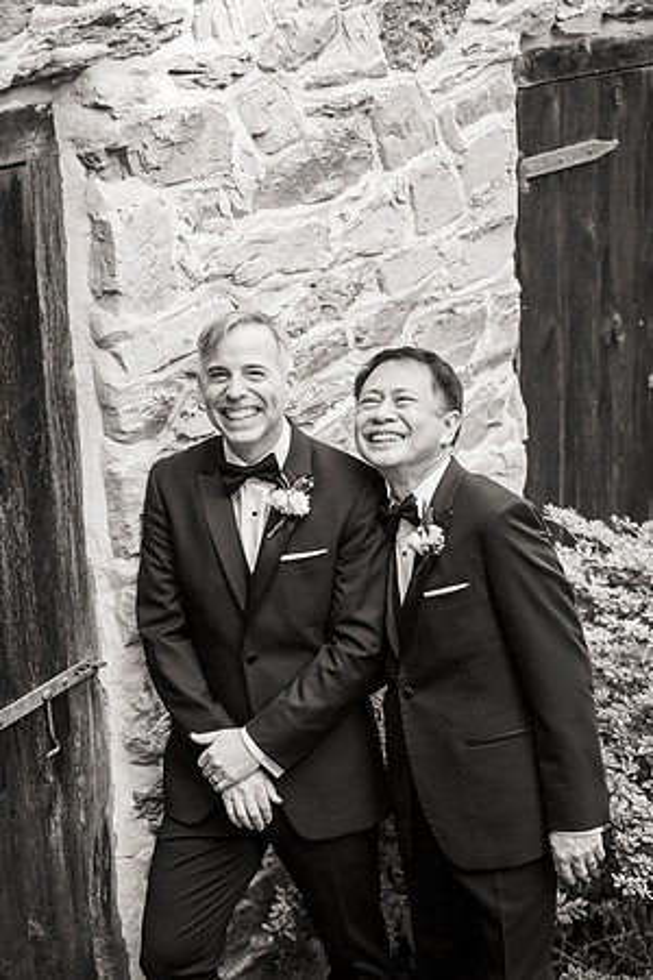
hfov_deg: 19.5
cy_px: 490
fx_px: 1904
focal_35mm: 70
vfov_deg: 28.8
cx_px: 326
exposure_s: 1/400
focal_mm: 70
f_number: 3.5
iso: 400
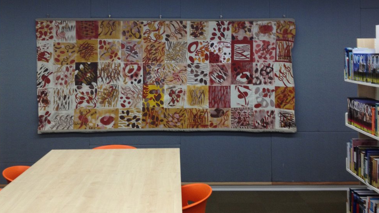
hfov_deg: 39.9
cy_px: 34
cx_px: 190
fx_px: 523
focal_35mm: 52
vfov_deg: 22.6
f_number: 2.4
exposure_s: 1/24
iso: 64
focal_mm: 4.28
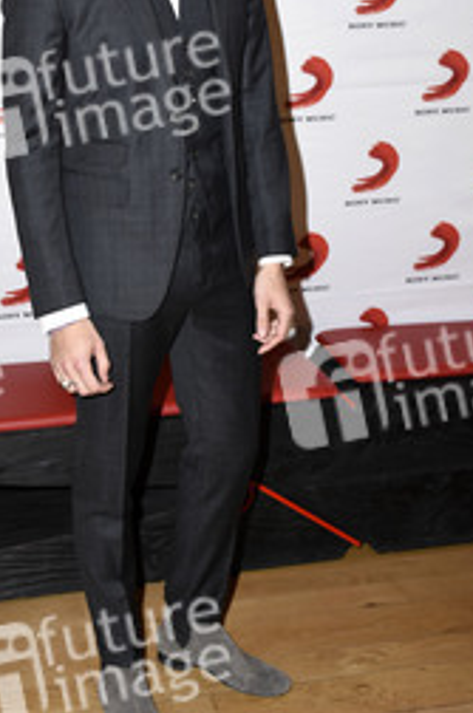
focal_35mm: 62
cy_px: 240
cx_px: 167
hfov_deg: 21.8
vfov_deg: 32.2
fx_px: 1227
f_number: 4.5
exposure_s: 1/125
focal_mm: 26
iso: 640
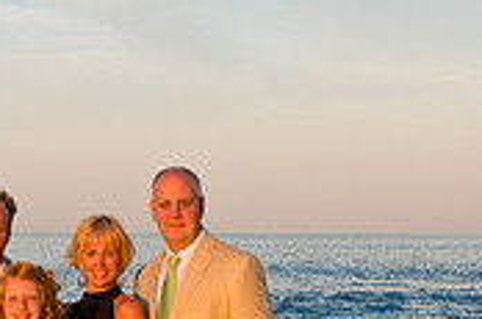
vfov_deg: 11.5
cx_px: 17
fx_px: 1562
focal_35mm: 117
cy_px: 308
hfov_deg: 17.2
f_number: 8
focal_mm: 35
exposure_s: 1/160
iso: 200
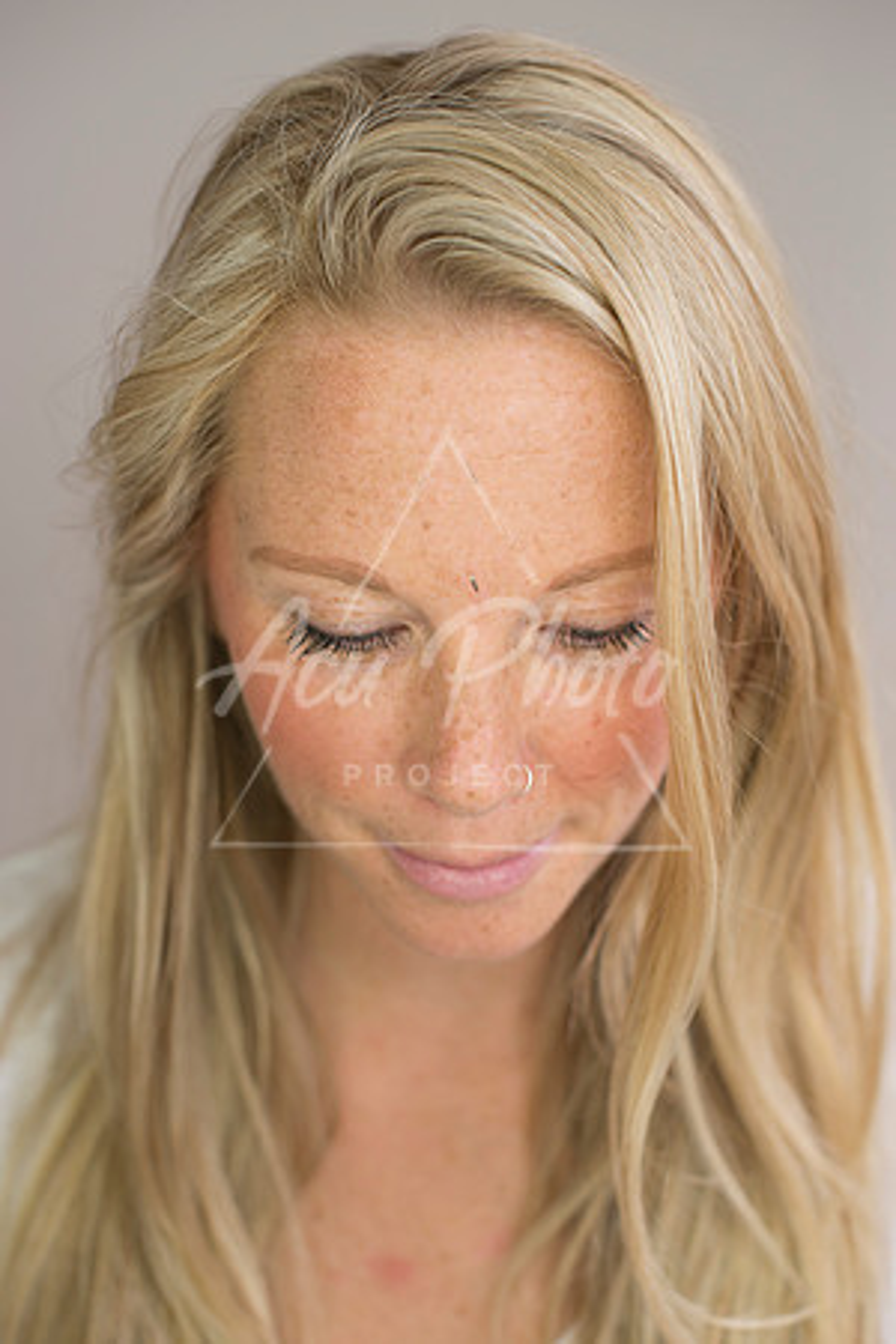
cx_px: 448
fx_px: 1867
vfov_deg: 39.6
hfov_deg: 27.0
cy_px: 672
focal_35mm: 50
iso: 200
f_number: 3.5
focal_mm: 50
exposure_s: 1/400
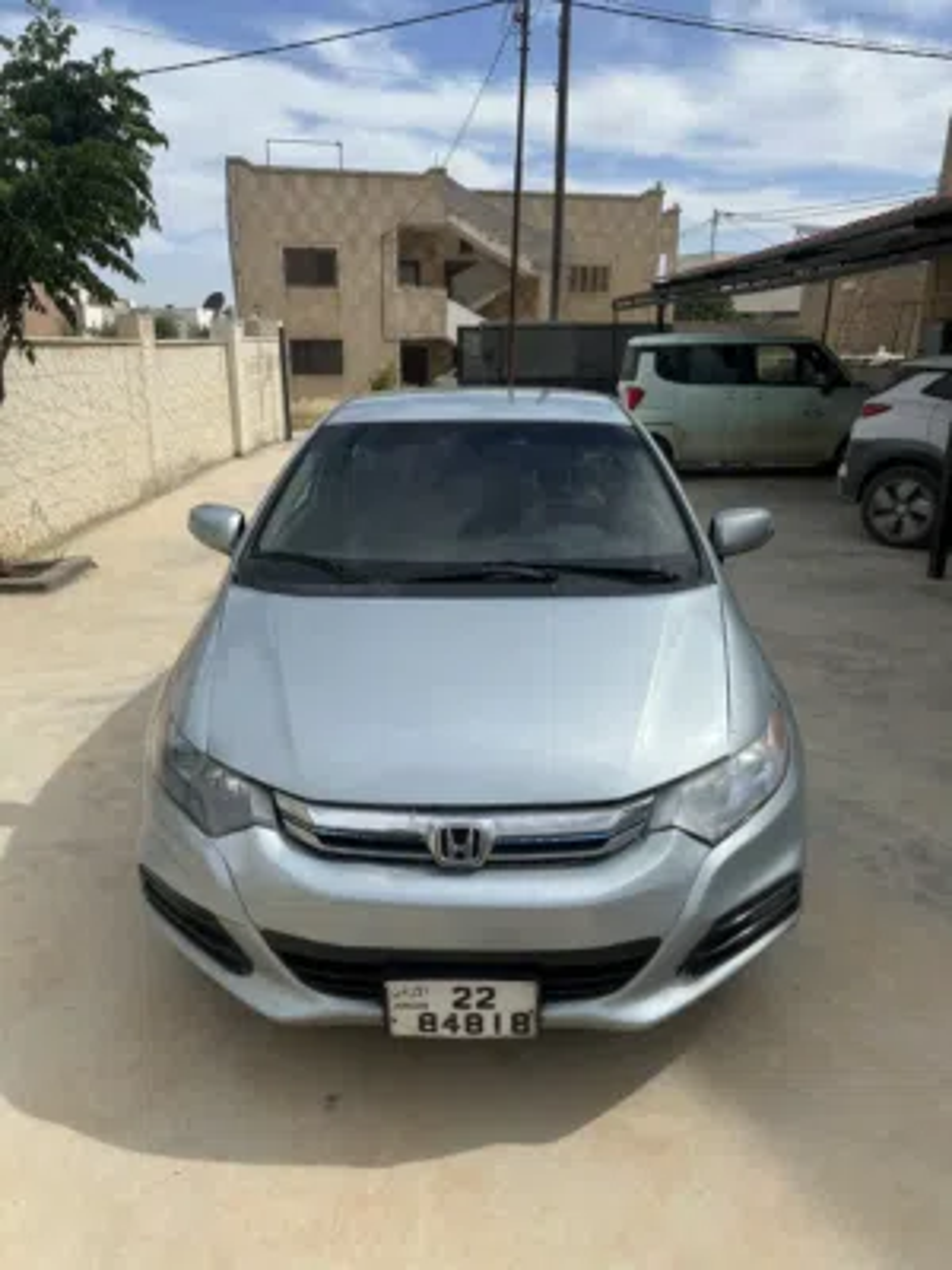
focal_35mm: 24
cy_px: 635
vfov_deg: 71.6
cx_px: 476
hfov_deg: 56.8
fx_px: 880
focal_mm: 6.86
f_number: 1.78
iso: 80
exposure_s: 1/7042
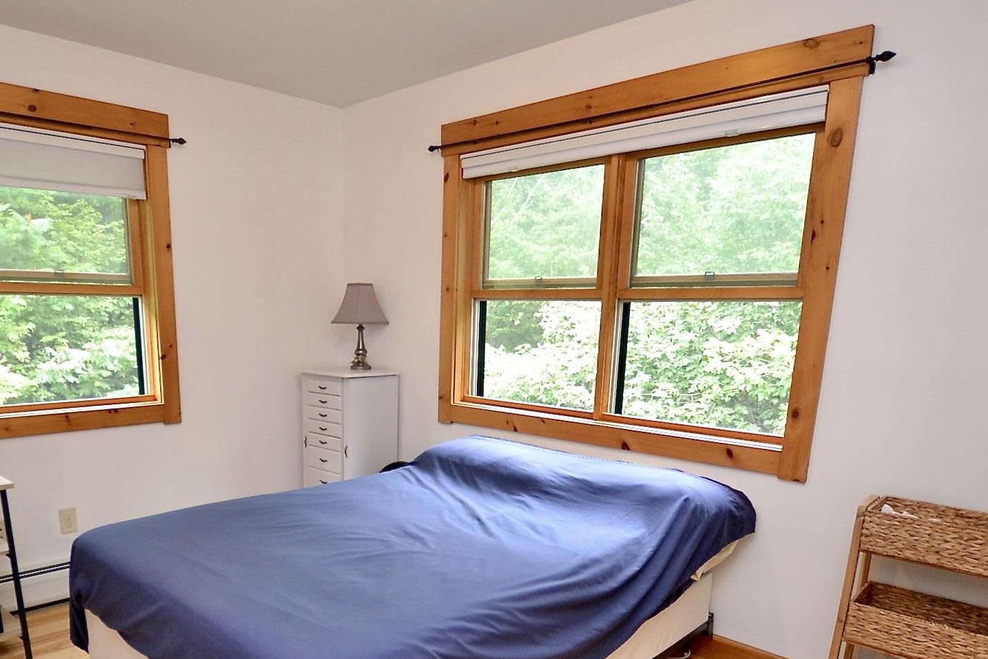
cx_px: 402
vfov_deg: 51.3
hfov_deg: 73.1
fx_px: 659
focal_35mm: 24
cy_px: 478
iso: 1100
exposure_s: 1/60
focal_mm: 10
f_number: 3.5
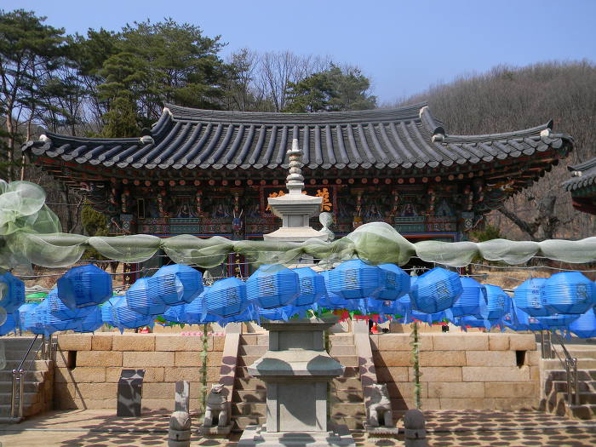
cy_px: 224
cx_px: 298
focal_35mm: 36
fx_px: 620
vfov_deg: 39.7
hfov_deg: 51.4
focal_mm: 6.4
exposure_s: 1/850
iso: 80
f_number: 3.7
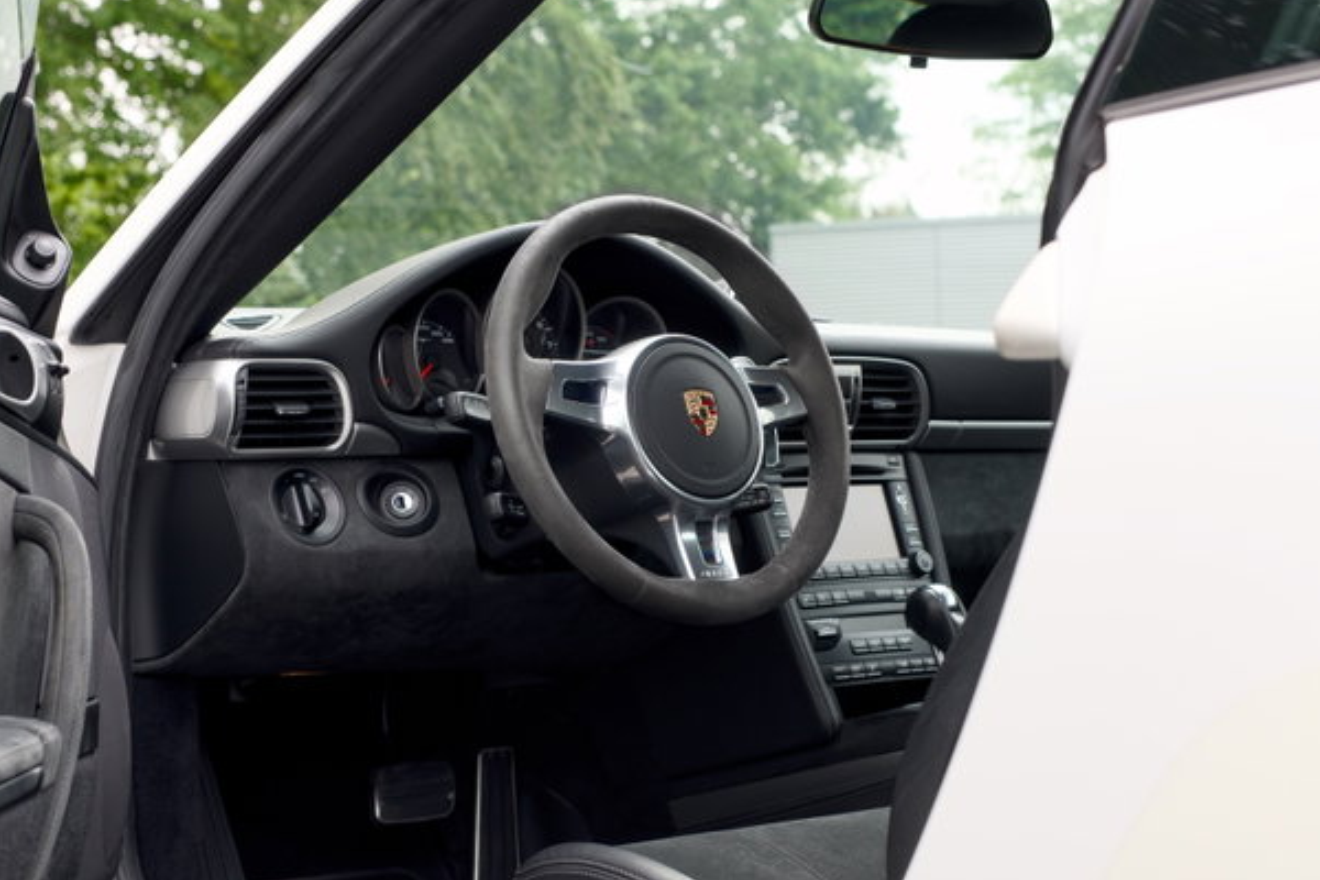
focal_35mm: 64
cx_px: 508
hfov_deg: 31.3
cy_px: 550
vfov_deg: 21.2
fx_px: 2346
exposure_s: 1/100
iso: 400
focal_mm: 50
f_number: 8
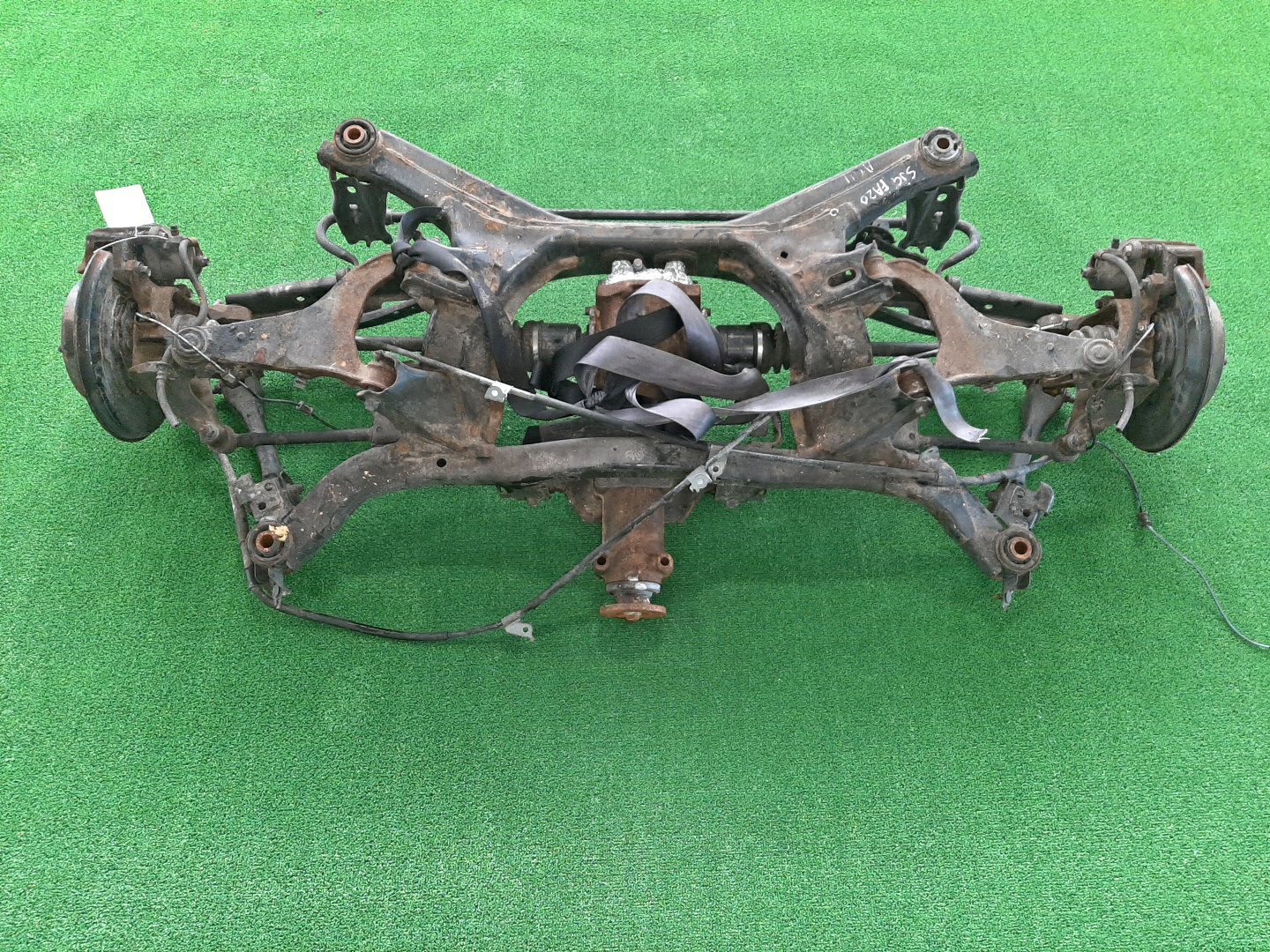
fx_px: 954
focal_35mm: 26
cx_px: 635
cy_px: 476
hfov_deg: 67.3
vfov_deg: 53.1
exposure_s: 1/50
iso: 230
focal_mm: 3.93
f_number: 1.7
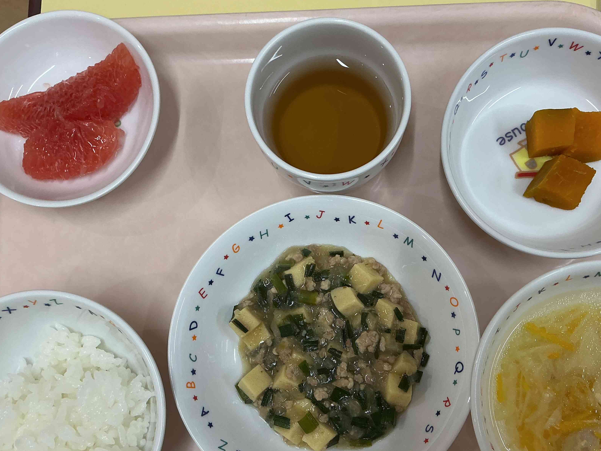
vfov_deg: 38.5
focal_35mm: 37
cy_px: 277
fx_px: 642
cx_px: 331
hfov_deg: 50.1
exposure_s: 1/60
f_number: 1.8
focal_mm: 3
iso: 40
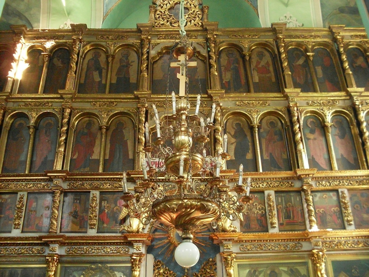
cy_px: 138
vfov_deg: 37.7
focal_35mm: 38
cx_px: 184
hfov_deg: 49.0
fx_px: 405
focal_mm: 6.3
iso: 400
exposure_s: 1/30
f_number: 2.8
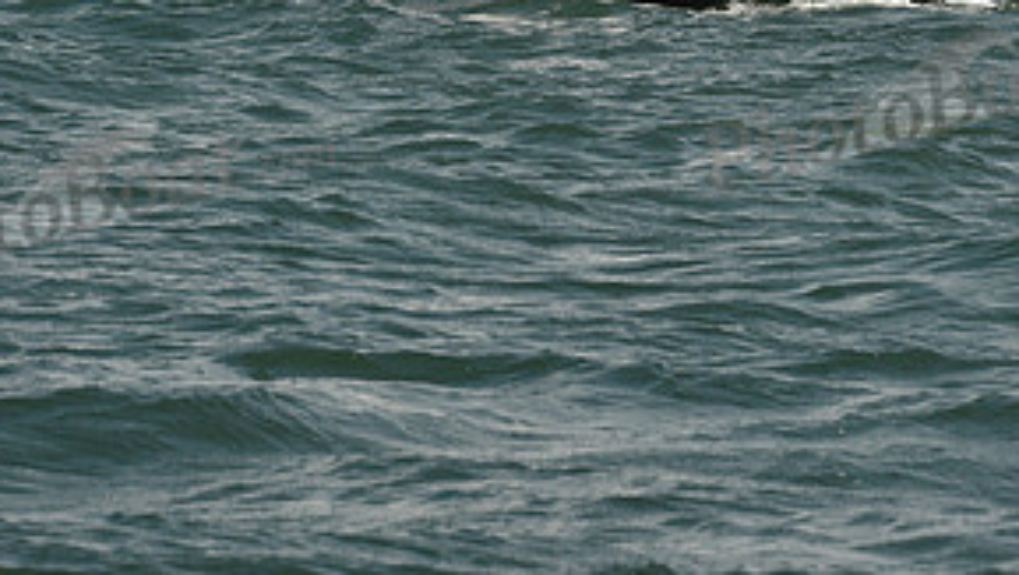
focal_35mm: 294
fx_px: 7949
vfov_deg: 4.1
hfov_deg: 7.3
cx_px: 520
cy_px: -388
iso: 320
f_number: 14
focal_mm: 140
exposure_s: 1/800
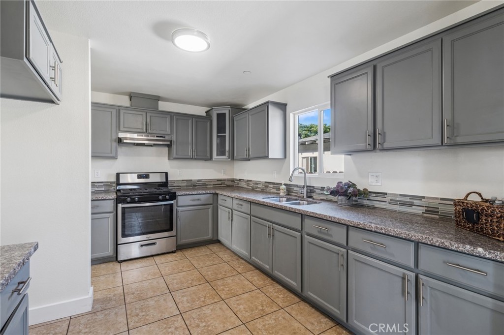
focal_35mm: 16
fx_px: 224
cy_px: 168
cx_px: 252
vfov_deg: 73.7
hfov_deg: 96.8
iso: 200
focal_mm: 16
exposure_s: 1/6
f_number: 9
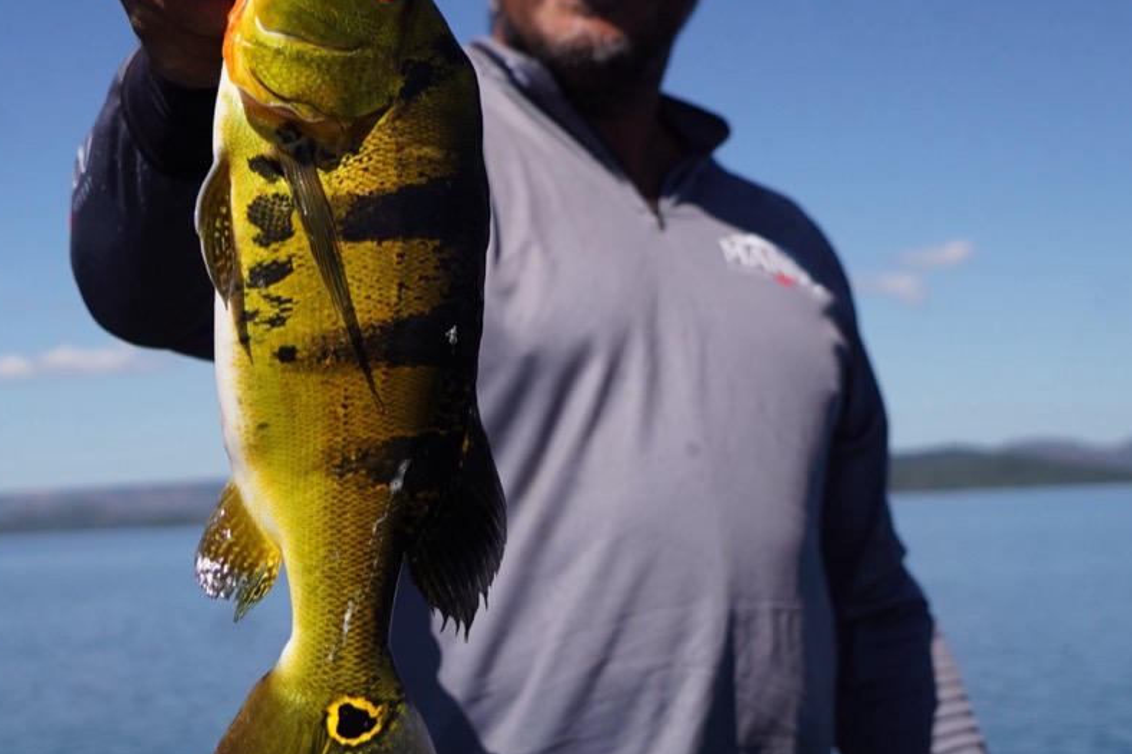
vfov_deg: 20.9
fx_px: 2043
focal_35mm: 65
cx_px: 417
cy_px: 340
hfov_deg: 30.8
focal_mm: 32
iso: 400
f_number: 4
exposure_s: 1/4000
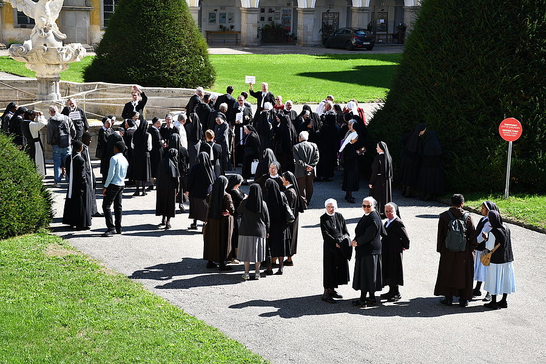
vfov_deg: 17.5
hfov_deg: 26.0
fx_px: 1183
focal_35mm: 78
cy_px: 182
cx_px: 273
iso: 100
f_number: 6.3
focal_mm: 52
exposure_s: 1/250
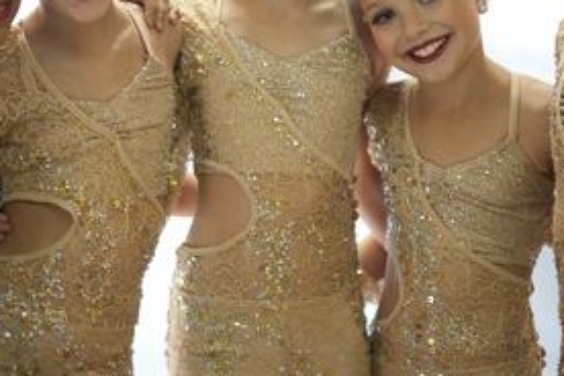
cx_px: 270
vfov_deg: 8.9
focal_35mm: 154
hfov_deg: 13.3
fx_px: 2412
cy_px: 78
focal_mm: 85
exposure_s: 1/160
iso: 1000
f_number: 1.4
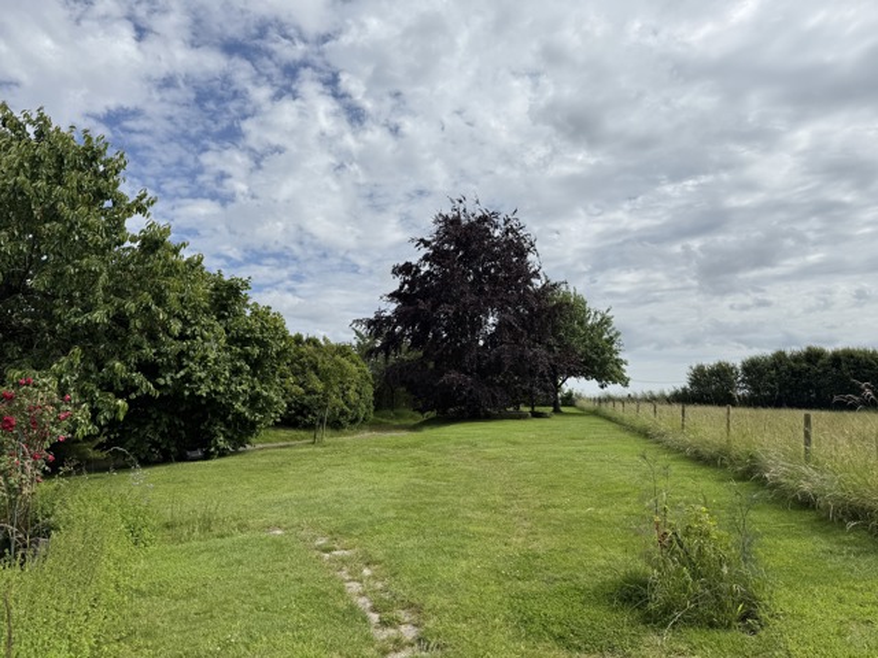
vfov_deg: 56.8
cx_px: 439
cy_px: 329
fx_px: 609
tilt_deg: +10.0
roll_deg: +0.8
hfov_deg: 71.6
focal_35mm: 24
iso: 80
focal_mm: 6.76
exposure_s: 1/8130
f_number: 1.78
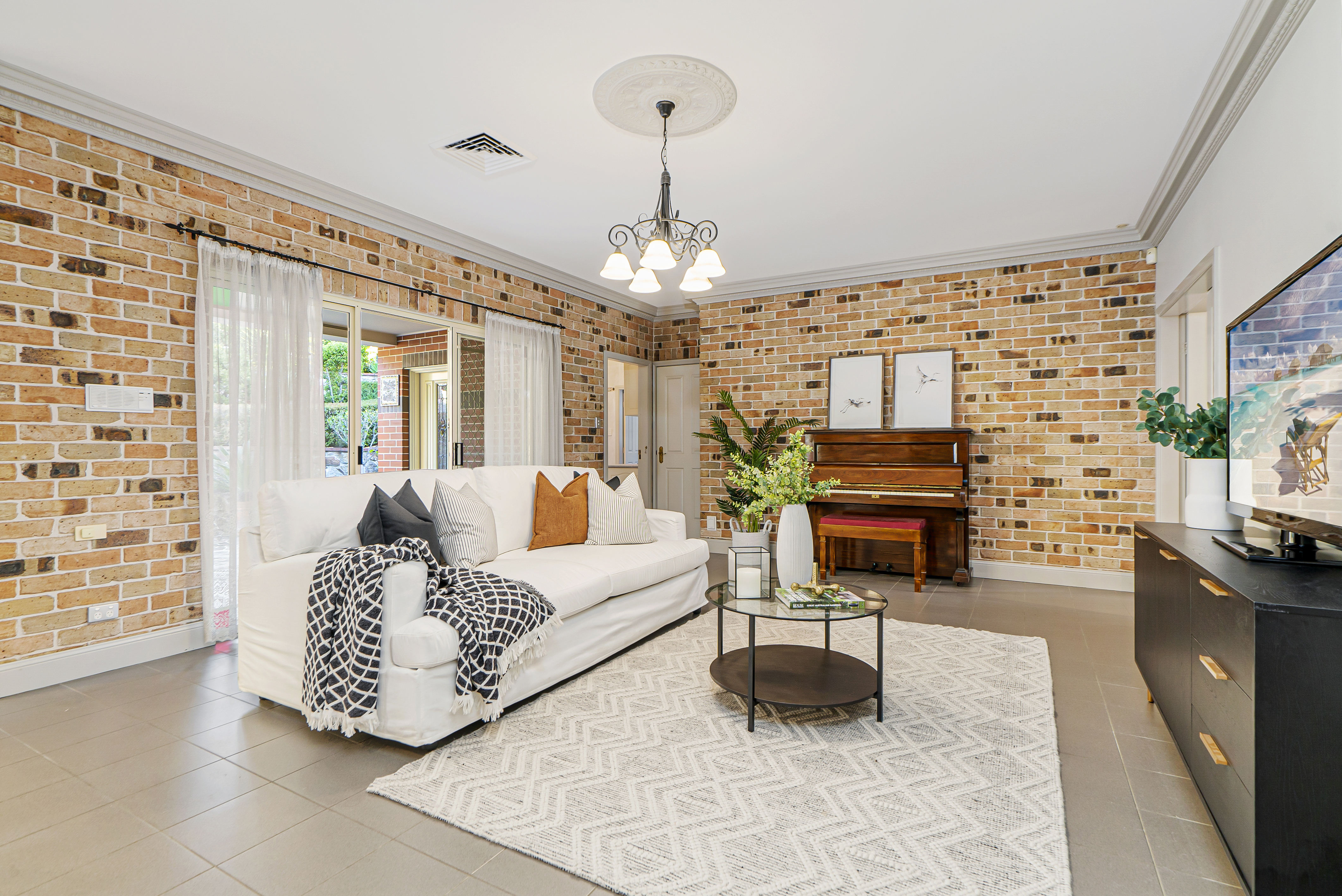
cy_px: 448
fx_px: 597
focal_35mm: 16
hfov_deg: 96.7
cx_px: 671
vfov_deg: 73.8
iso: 200
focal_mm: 16
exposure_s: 1/1.67
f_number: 8
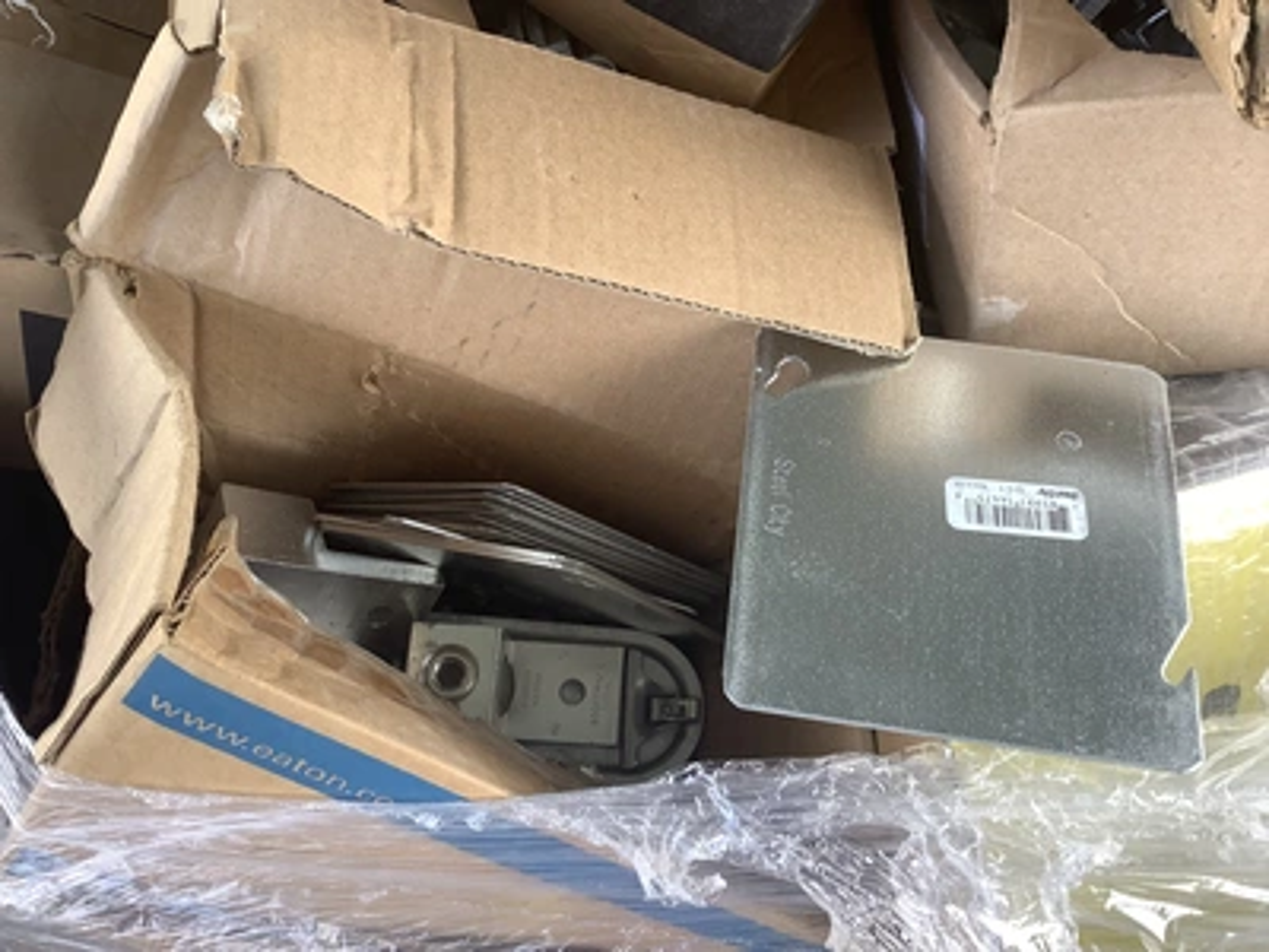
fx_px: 1136
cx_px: 634
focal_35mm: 31
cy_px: 476
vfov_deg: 45.4
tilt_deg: -69.1
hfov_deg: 58.4
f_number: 2.4
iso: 40
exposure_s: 1/100
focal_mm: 3.3
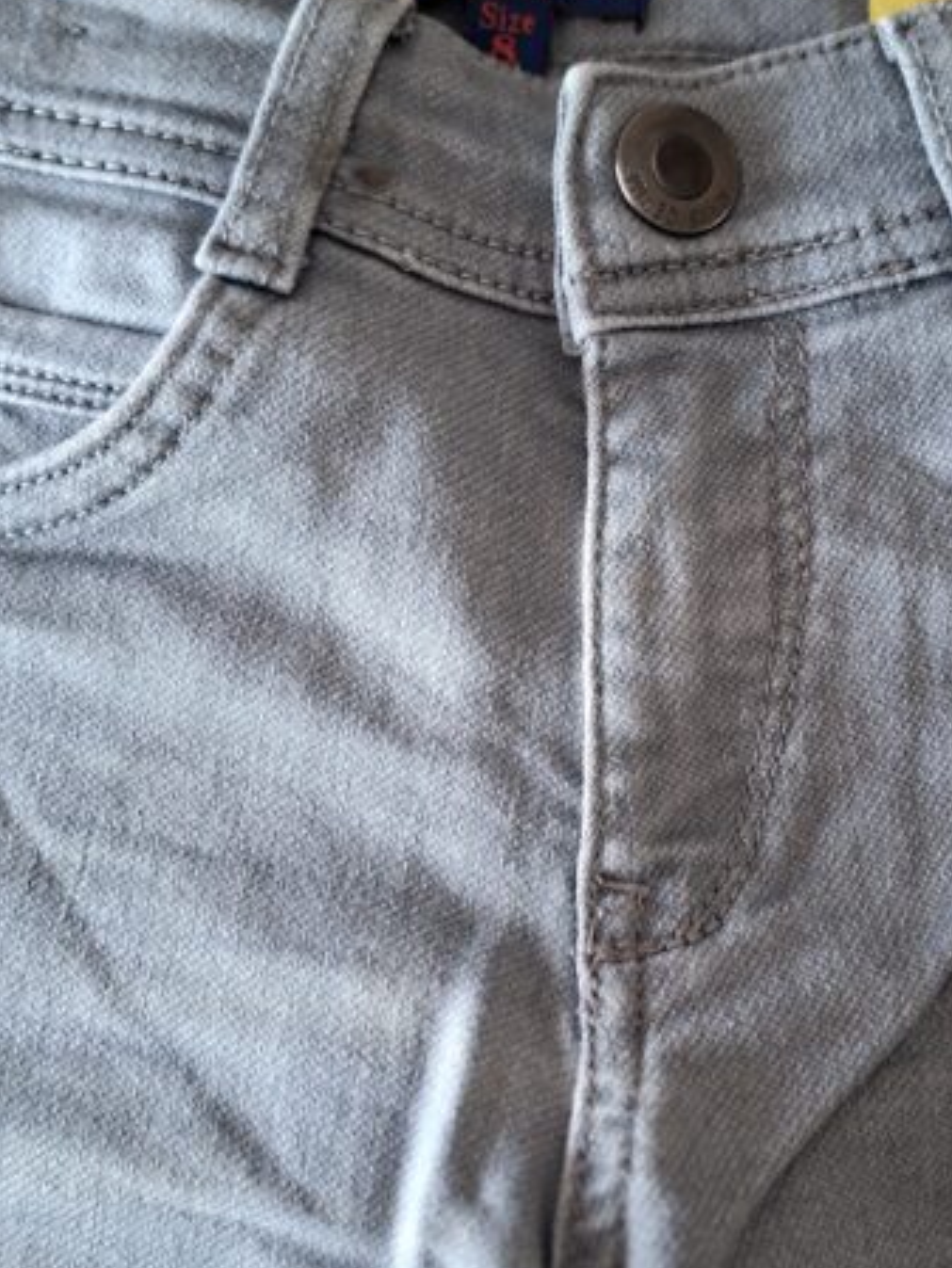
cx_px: 588
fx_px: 1503
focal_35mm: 41
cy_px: 681
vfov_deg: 45.7
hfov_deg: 35.0
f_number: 1.8
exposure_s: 1/25
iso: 400
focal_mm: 5.54
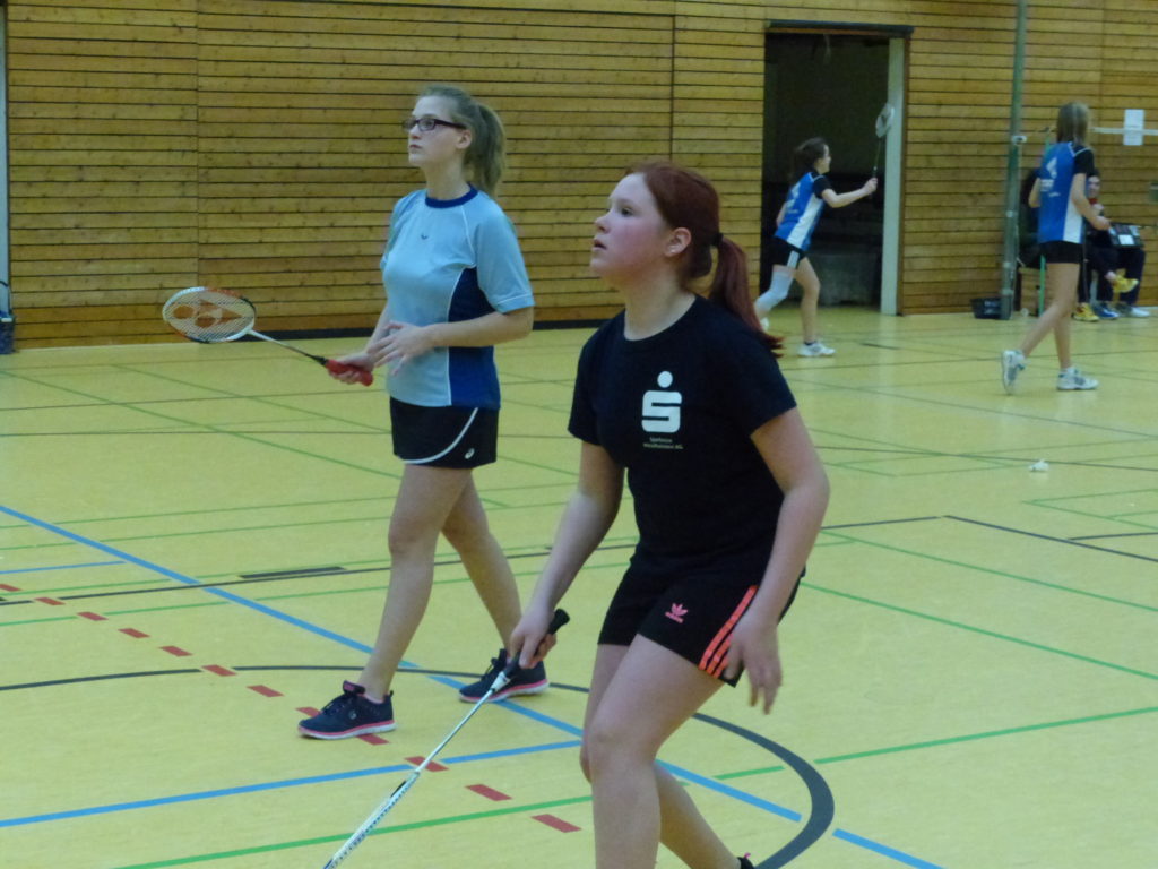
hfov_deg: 26.0
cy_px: 434
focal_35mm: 75
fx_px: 2509
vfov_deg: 19.6
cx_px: 579
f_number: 4
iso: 1600
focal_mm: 13.5
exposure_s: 1/200
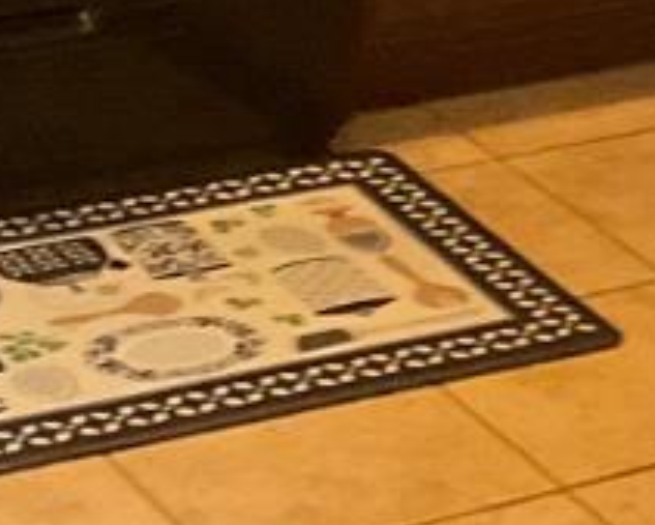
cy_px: -822
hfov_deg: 9.5
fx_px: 3898
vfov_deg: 7.2
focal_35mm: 201
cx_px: 717
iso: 100
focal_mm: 3
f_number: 1.8
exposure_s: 1/60
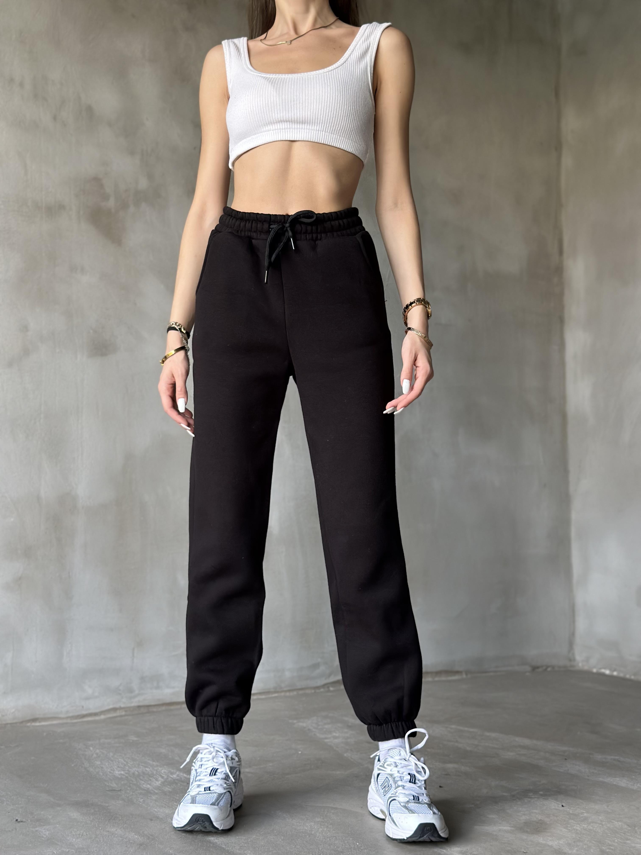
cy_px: 428
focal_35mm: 48
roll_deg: -1.0
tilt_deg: +2.9
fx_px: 1185
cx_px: 320
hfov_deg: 30.3
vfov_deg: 39.7
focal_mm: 6.86
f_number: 1.78
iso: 160
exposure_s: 1/60
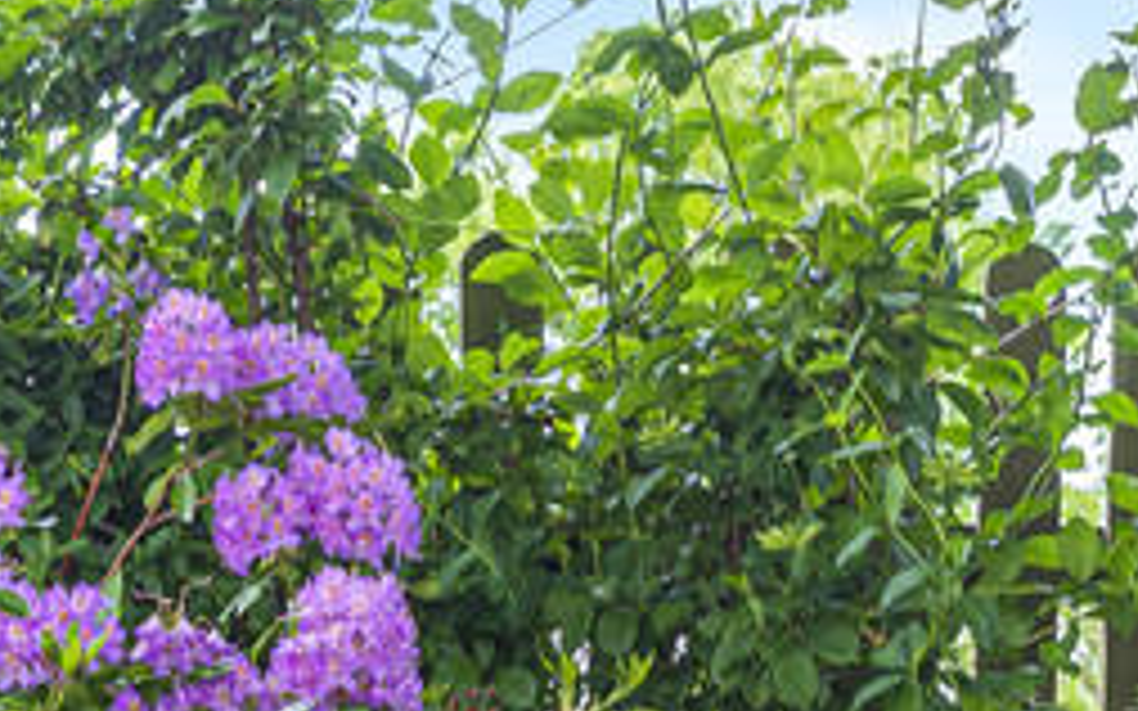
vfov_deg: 6.3
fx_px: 6388
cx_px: 351
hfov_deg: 10.2
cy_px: 1179
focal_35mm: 206
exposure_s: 1/40
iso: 250
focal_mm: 50
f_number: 8
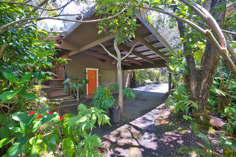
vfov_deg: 78.9
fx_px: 96
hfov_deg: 101.9
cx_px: 118
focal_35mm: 15
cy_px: 78
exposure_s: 1/40
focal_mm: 14.6
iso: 50
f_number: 4
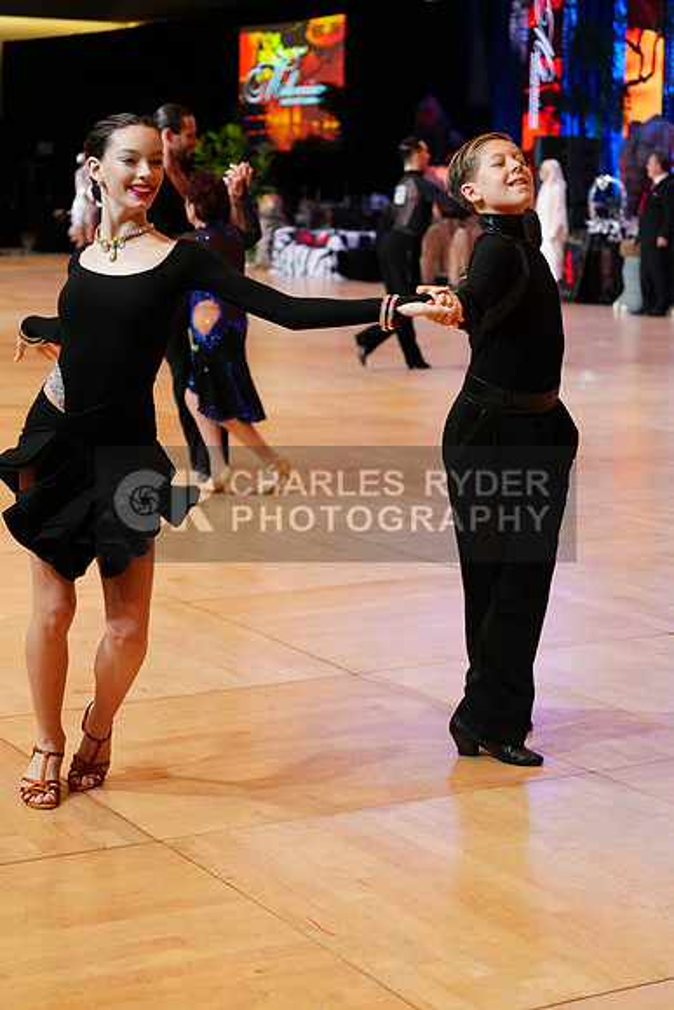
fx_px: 1965
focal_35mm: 70
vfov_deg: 28.8
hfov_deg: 19.5
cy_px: 505
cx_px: 337
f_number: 4
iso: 2500
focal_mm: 70
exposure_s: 1/250
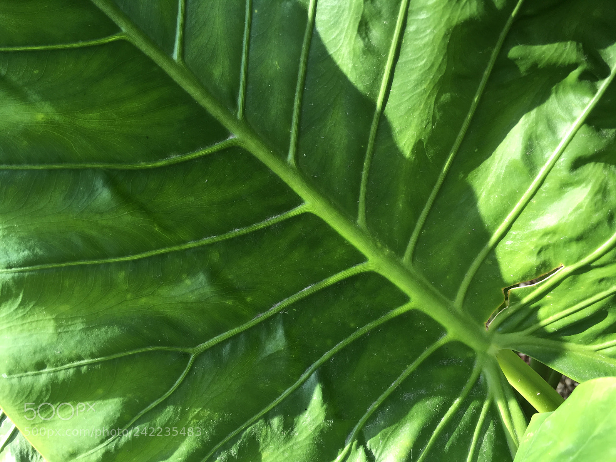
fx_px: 516
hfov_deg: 61.7
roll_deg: -2.5
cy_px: 231
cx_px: 308
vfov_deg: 48.2
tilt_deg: -41.7
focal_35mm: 29
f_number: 2.2
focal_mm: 4.15
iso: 25
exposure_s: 1/175
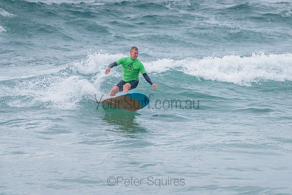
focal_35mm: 613
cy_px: 84
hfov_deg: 3.4
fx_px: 4973
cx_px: 120
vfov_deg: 2.2
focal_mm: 500
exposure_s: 1/2000
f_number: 5.6
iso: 640
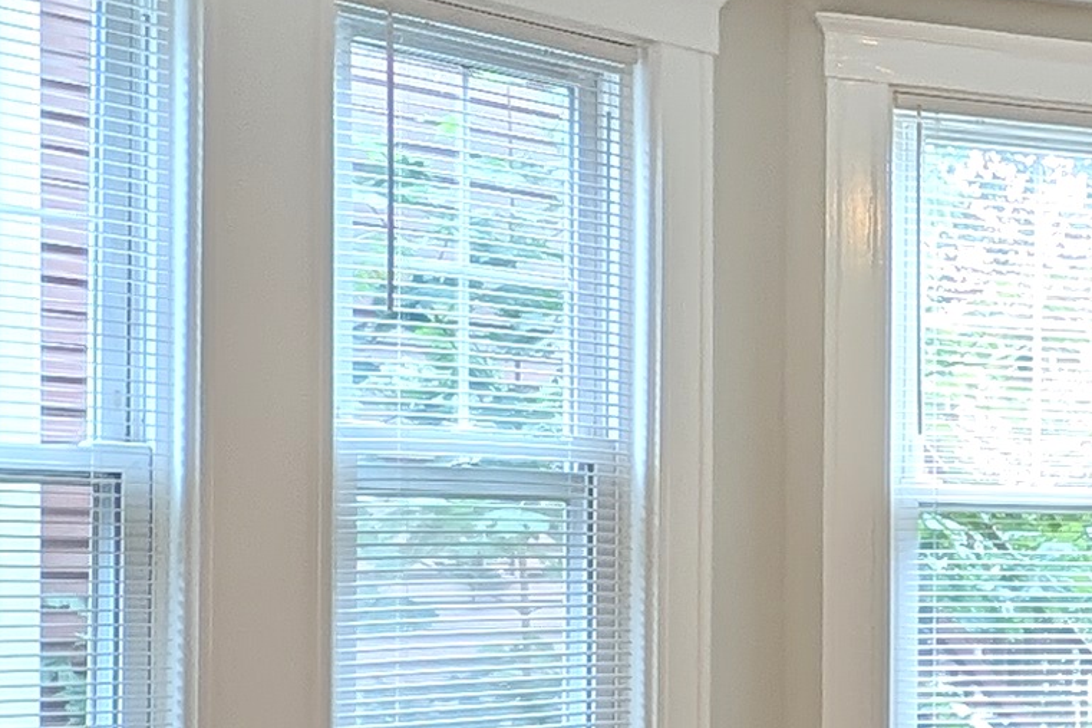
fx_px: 2032
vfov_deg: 20.1
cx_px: 1581
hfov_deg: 24.4
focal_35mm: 67
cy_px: 556
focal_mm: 2.23
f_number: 1.95
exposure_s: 1/40
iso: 41
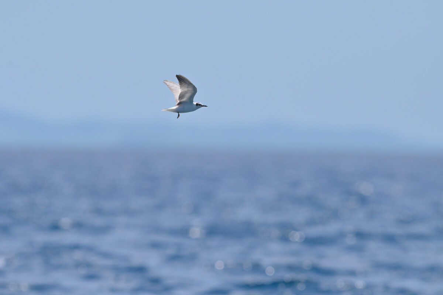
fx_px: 11074
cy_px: 148
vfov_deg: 1.5
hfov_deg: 2.3
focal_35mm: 900
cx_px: 222
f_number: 8
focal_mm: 600
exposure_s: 1/4000
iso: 400
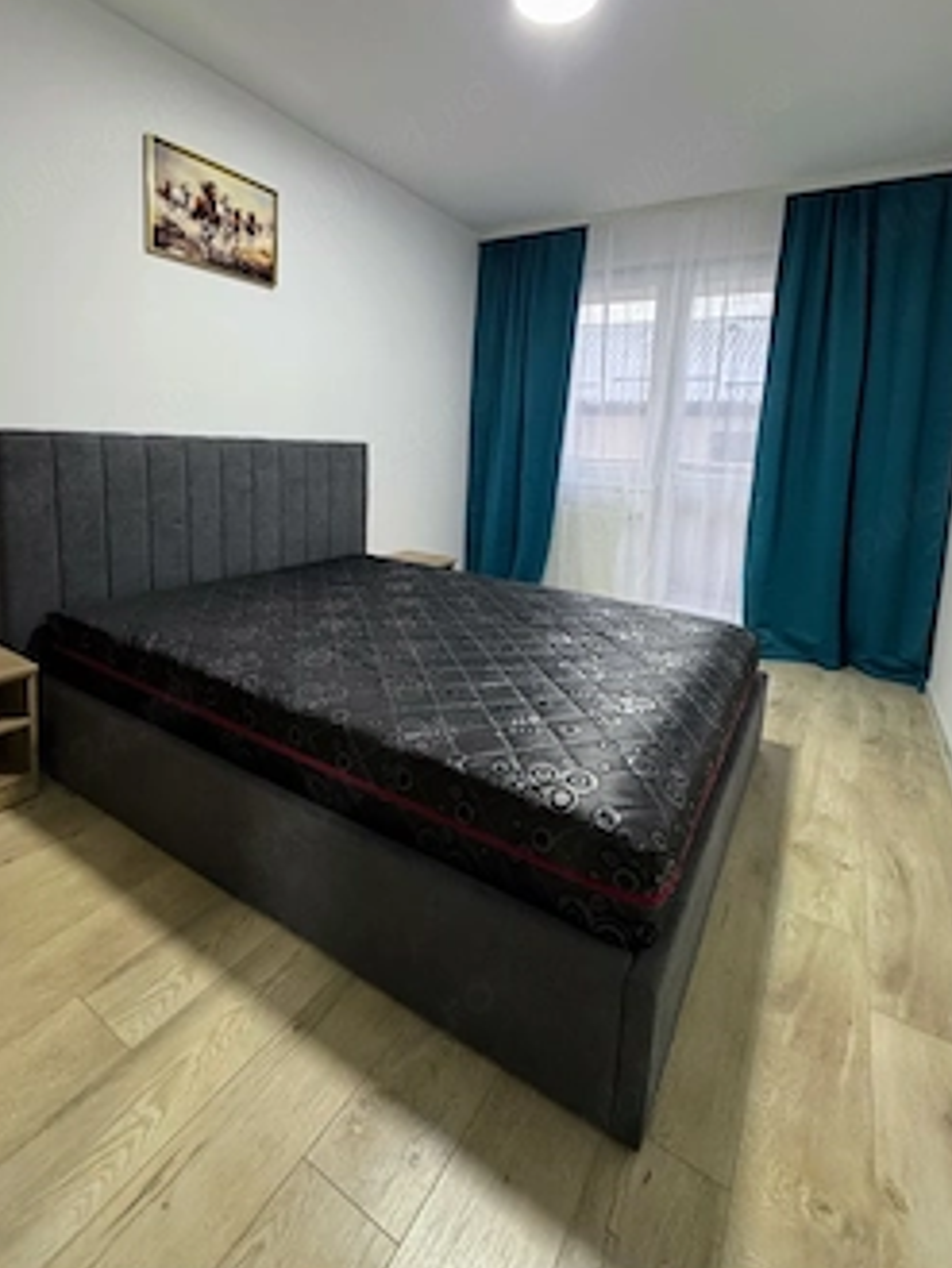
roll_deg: -2.8
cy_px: 516
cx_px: 447
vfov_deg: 90.0
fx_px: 623
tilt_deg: -6.7
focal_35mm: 17
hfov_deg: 74.7
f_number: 2.2
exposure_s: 1/60
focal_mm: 2.22
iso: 320
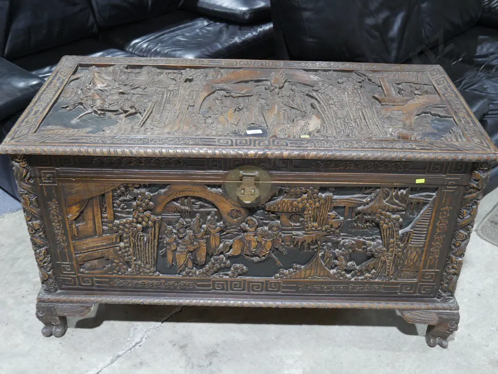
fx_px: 575
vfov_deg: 36.0
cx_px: 249
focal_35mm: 40
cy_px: 187
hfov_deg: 46.8
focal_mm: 20
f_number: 4.5
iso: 2000
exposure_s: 1/125
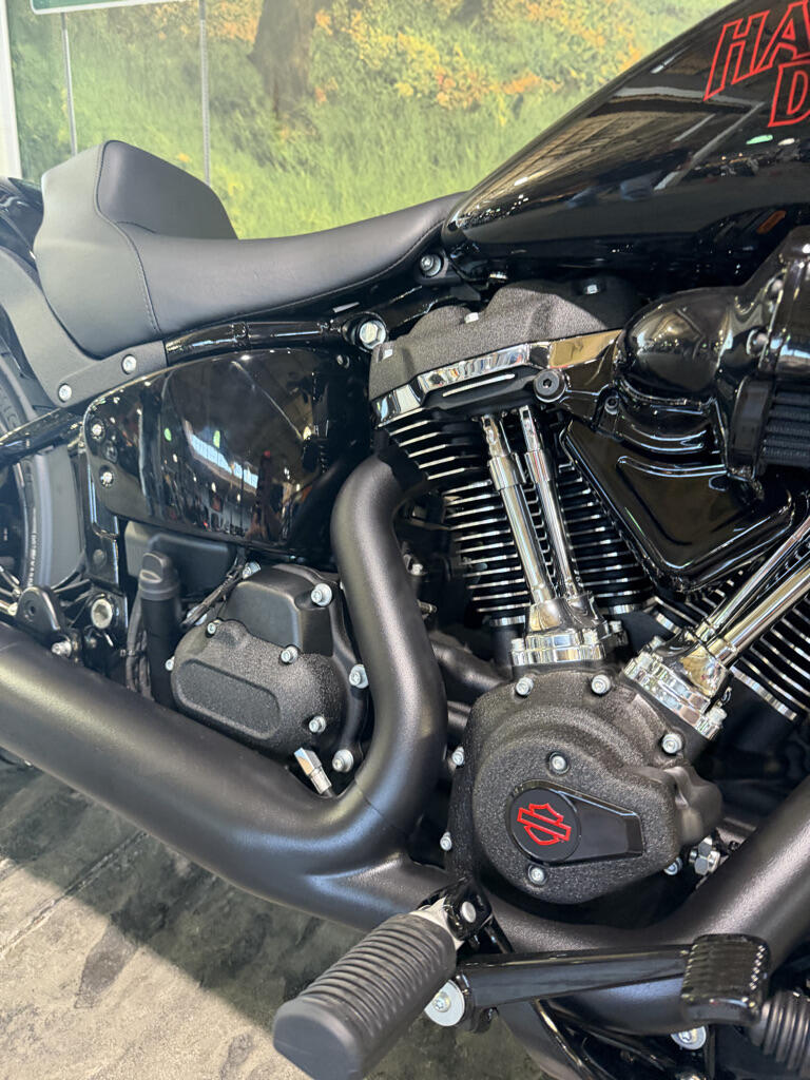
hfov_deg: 56.8
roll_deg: -9.0
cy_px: 540
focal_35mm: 24
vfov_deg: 71.6
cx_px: 405
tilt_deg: -16.8
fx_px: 749
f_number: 1.78
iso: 500
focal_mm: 6.76
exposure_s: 1/60
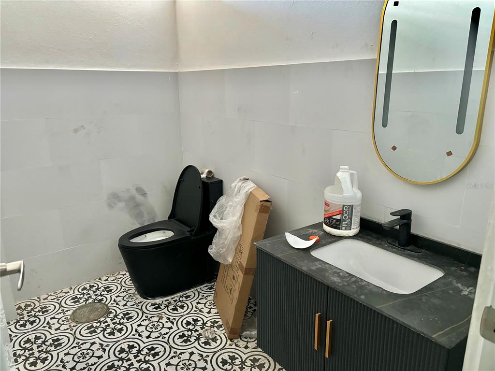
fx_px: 372
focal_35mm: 26
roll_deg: +0.7
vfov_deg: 53.1
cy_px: 186
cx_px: 248
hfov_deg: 67.3
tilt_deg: -15.4
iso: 500
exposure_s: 1/57
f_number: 1.6
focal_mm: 5.96
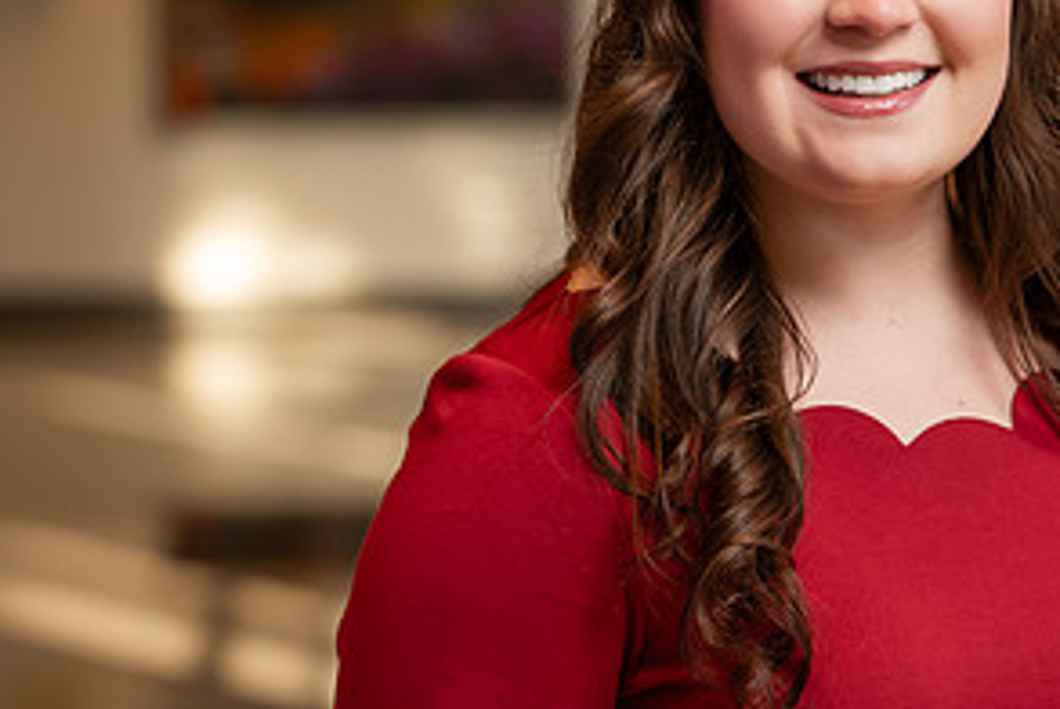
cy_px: 219
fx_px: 5364
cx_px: 742
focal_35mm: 182
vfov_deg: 7.6
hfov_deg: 11.3
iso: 250
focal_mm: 92
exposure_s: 1/250
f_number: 3.2
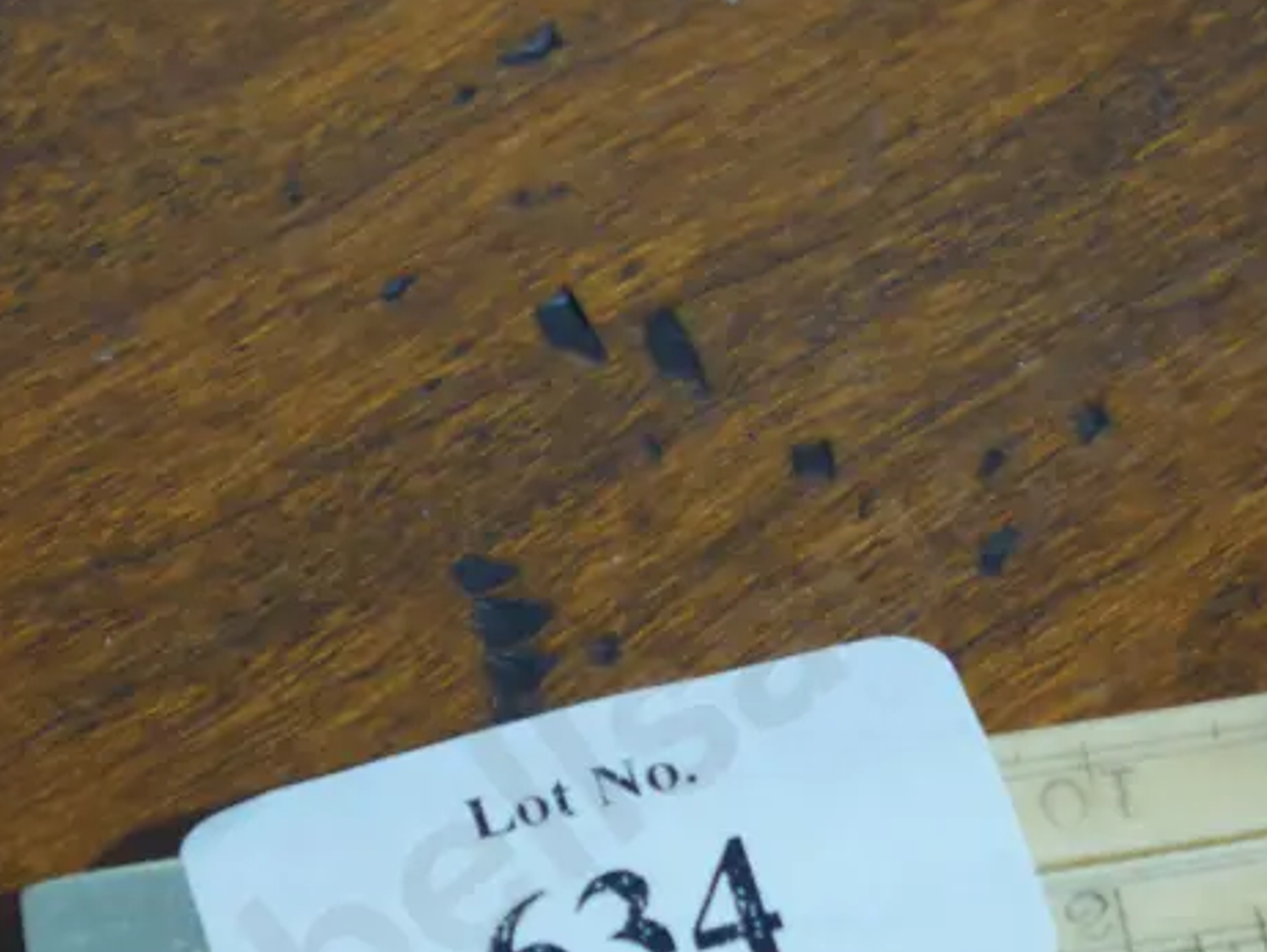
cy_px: 556
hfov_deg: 10.6
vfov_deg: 8.0
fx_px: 6811
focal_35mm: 186
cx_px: 902
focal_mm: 42
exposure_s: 1/100
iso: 1250
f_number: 5.6
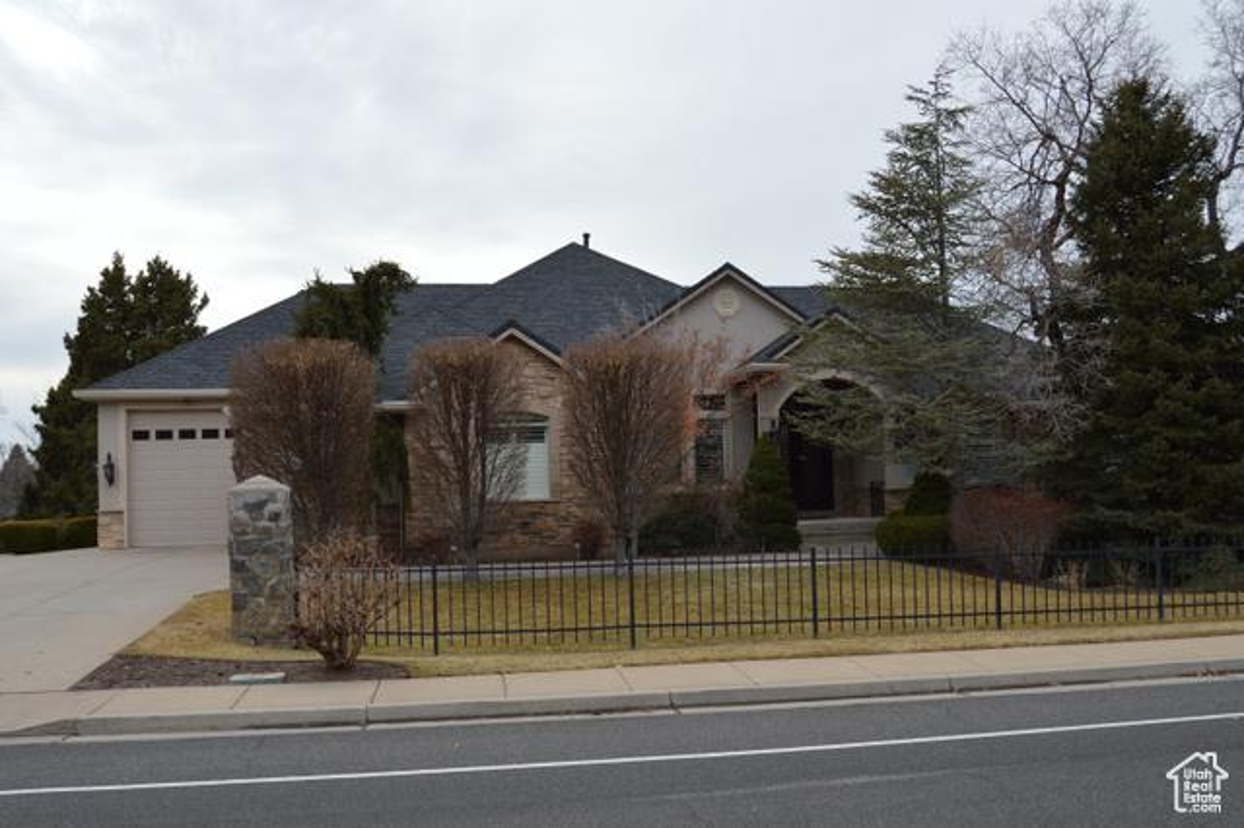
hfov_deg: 57.2
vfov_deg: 39.9
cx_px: 622
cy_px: 414
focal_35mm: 33
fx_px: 1140
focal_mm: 22
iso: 100
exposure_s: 1/200
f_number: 7.1
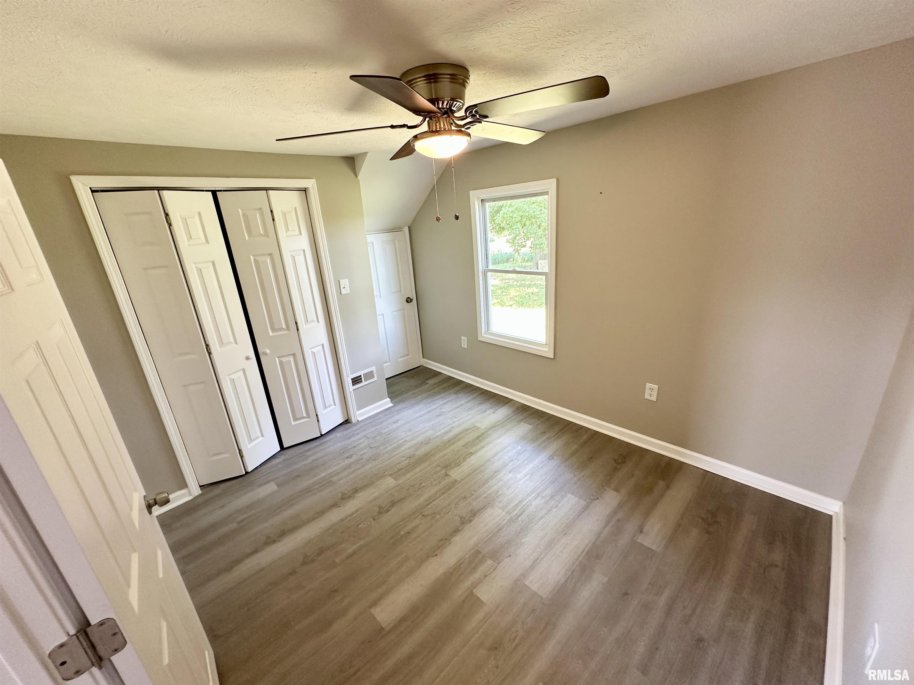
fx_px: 370
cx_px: 457
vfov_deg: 85.7
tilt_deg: -18.8
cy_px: 342
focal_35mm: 14
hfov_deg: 102.1
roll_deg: +4.5
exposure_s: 1/60
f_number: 2.2
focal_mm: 2.22
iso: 160
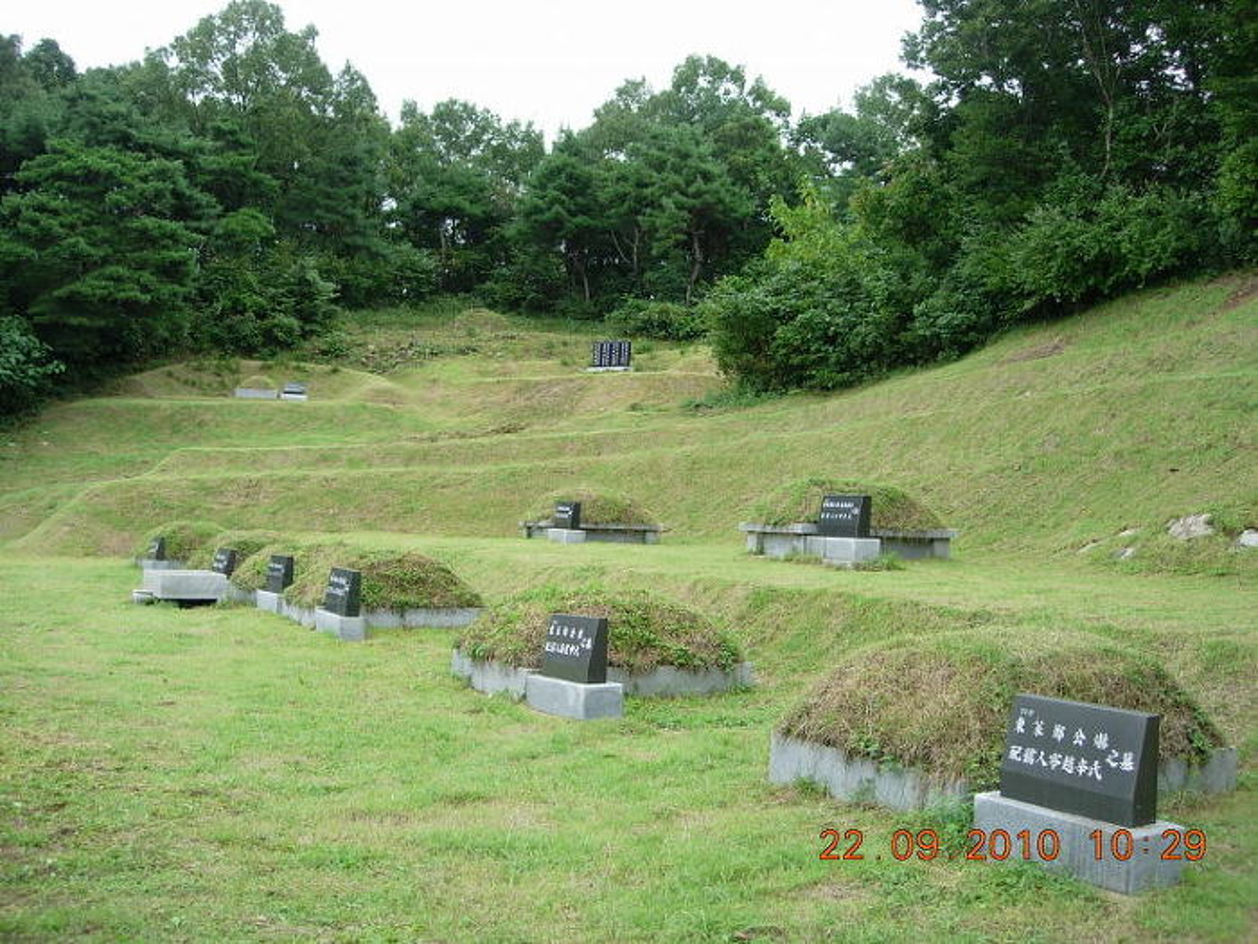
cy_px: 472
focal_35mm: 38
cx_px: 629
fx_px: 1381
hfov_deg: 49.0
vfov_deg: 37.7
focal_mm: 7.8
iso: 64
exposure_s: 1/181
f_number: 2.8
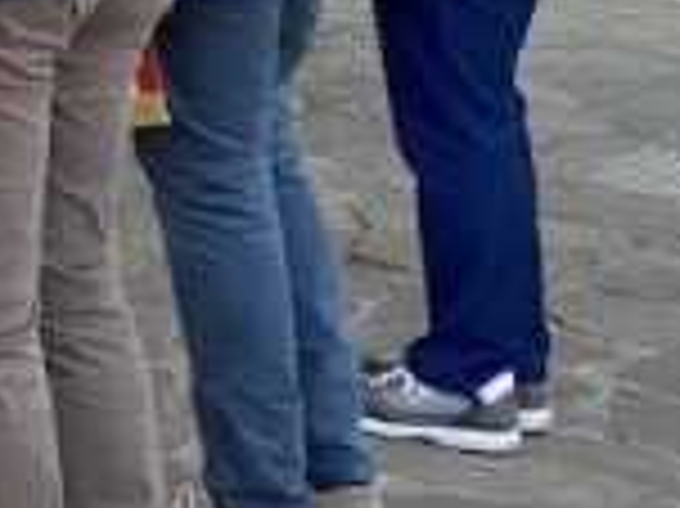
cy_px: -256
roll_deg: +0.4
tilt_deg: -5.9
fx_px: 2709
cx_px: -838
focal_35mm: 138
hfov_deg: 12.1
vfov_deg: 10.4
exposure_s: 1/335
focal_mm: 4.25
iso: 32
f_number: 1.8
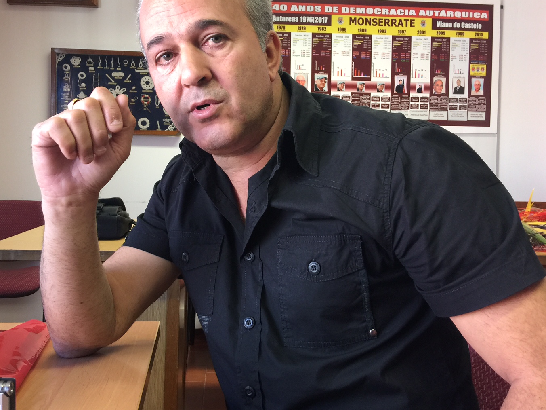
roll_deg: -2.4
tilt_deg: -1.2
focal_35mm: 35
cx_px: 252
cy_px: 173
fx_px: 552
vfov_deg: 40.6
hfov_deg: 52.6
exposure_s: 1/17
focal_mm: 4.15
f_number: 2.2
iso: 40
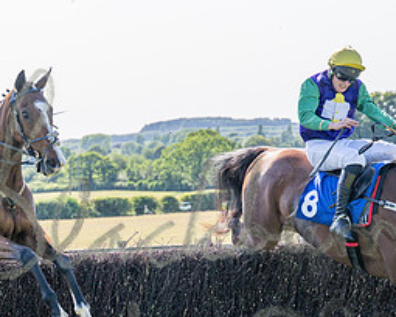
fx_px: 2039
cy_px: 177
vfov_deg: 8.9
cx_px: 141
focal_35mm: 174
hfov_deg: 11.1
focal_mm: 70
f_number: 4
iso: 200
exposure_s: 1/1600
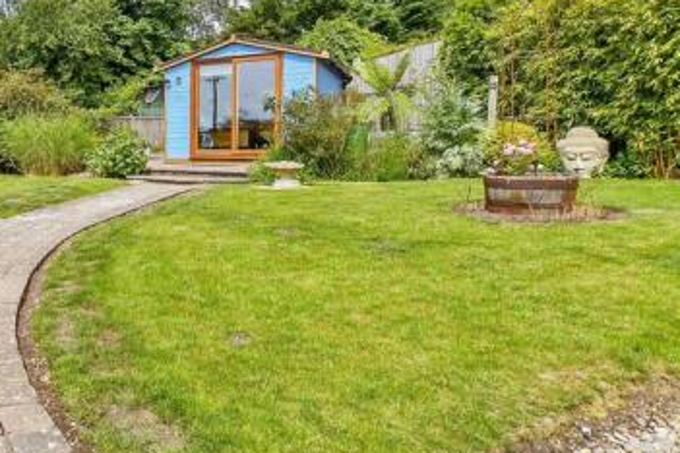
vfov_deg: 45.8
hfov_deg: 56.2
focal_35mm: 28
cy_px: 158
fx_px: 529
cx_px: 63
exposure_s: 1/500
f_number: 8
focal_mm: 10
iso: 160
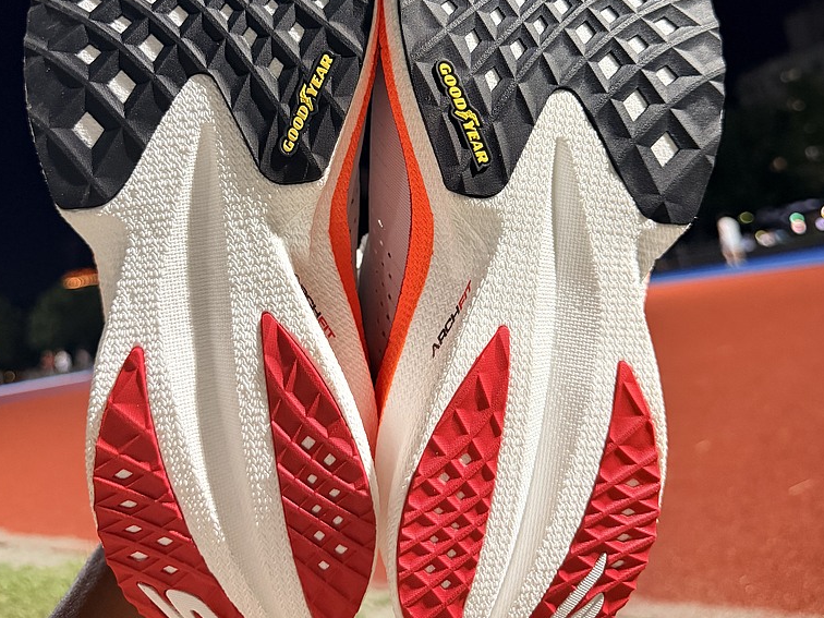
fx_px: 786
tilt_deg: +8.4
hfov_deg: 55.4
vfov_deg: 42.0
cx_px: 410
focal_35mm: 33
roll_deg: +10.4
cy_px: 173
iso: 640
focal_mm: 6.76
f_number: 1.78
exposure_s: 1/60
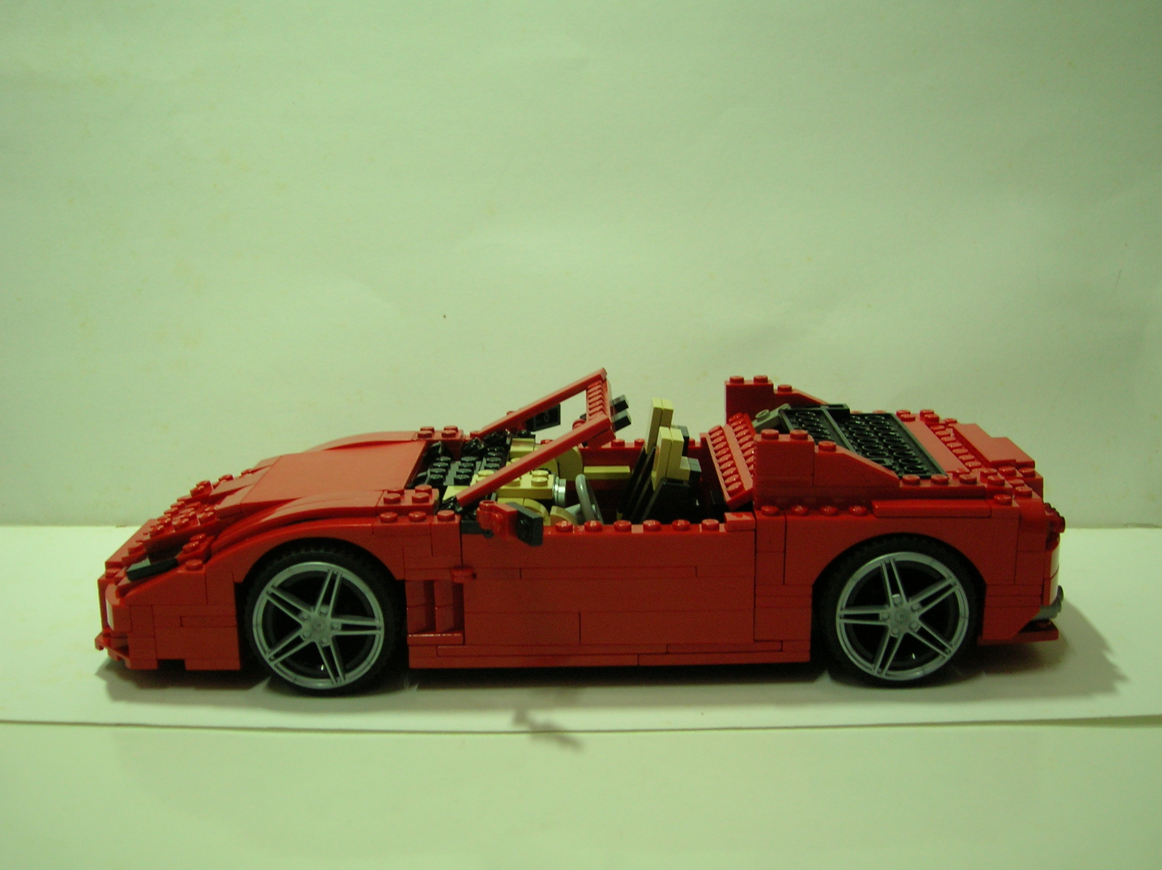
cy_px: 435
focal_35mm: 42
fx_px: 1409
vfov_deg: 34.3
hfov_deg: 44.8
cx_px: 581
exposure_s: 1/3.9
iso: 80
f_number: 3.1
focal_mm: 7
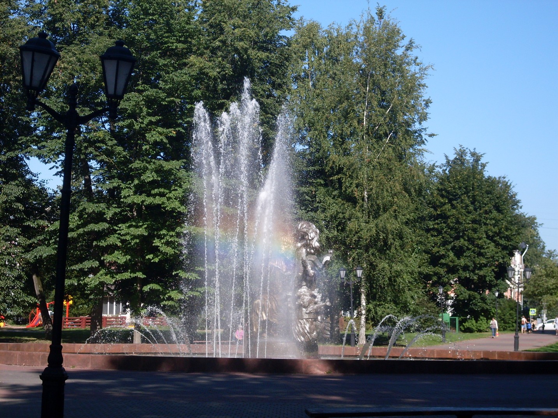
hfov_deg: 21.3
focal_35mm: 92
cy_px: 209
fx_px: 1483
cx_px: 279
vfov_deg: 16.1
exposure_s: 1/500
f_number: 4.4
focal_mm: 15.3
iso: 80
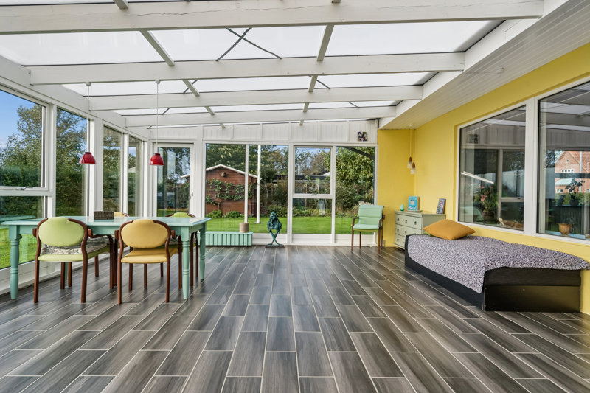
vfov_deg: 67.4
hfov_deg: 90.0
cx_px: 295
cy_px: 196
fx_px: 295
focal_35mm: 18
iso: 400
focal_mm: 18
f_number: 8
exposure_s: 1/200
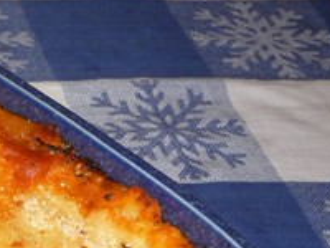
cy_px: 331
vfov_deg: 14.7
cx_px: -190
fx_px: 915
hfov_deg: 17.9
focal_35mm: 96
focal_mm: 5
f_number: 3.4
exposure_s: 1/30
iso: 100
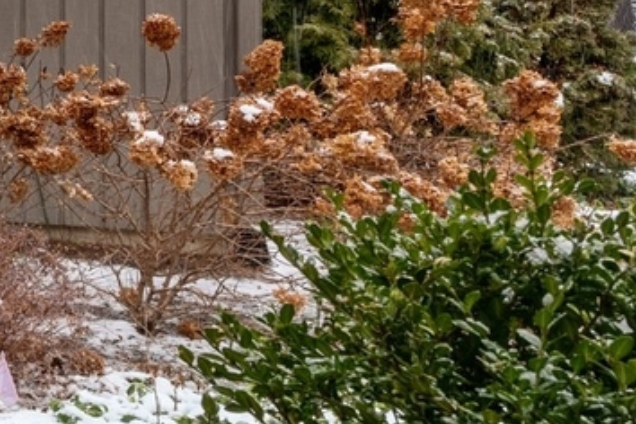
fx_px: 1131
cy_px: -88
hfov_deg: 22.1
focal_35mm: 64
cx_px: -453
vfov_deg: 19.9
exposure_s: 1/15
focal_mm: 14
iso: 200
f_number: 9.5
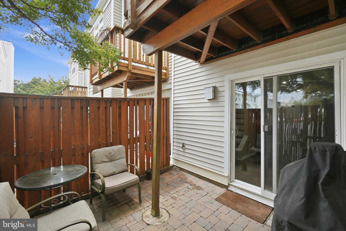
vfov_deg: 77.3
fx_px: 144
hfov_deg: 100.4
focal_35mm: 15
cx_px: 173
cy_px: 116
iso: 200
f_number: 7.1
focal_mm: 10
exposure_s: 1/40
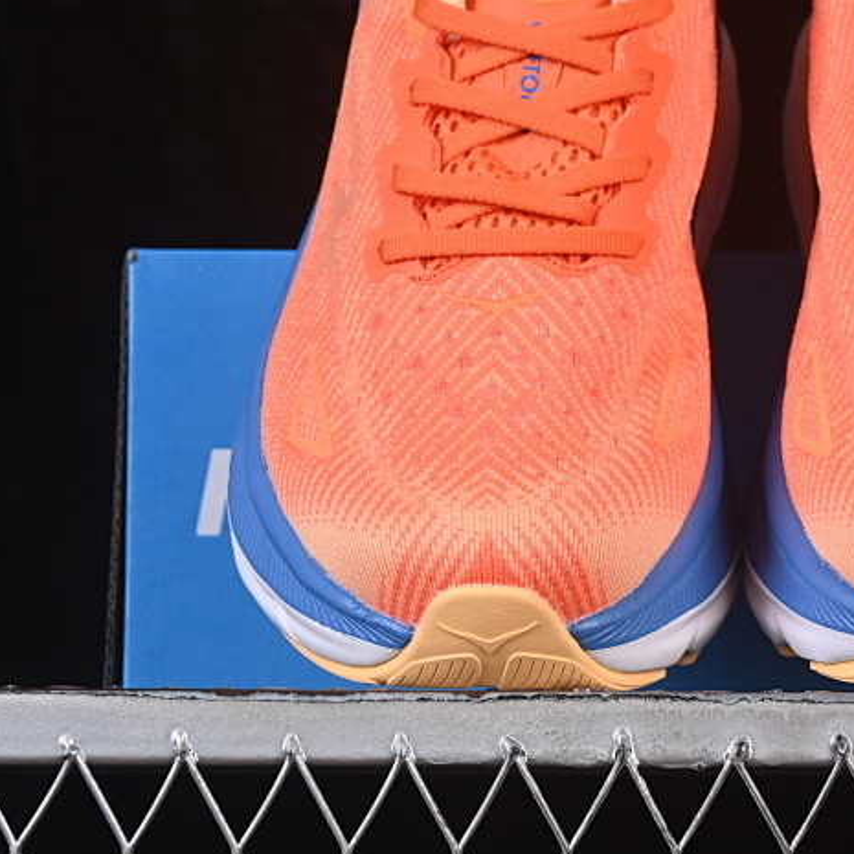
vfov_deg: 11.8
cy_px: 279
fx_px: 4131
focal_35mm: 148
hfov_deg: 11.7
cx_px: 749
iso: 160
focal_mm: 50
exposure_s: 1/80
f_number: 8
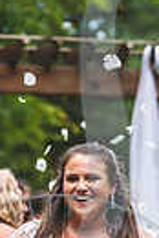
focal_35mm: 329
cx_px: 141
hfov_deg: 4.2
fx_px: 2174
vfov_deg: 6.2
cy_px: 225
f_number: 2.8
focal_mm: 95
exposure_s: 1/640
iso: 640
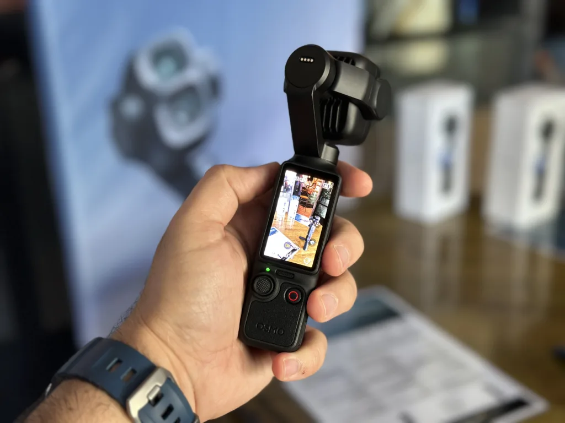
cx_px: 282
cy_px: 212
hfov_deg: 39.7
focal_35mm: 48
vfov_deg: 30.3
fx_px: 783
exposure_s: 1/50
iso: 160
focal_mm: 6.86
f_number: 1.78
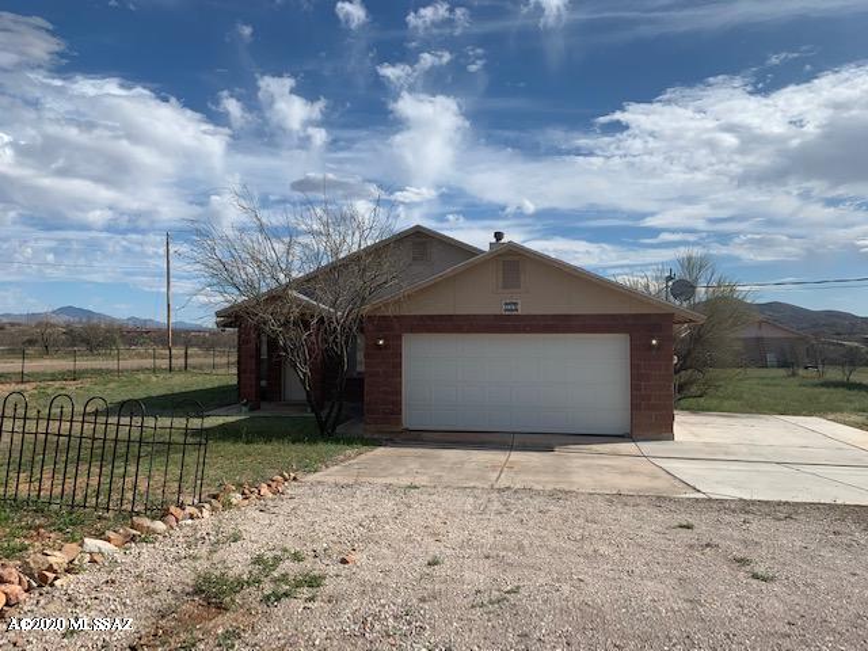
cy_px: 326
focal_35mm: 26
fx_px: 652
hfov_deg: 67.3
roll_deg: -0.2
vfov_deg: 53.1
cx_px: 434
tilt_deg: +0.7
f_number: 1.8
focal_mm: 4.25
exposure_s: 1/3401
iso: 25
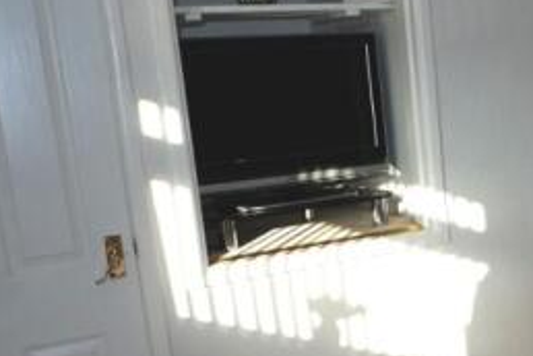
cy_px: 243
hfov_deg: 29.3
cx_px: 602
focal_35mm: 61
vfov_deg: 22.2
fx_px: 903
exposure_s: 1/150
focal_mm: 16
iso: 200
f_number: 7.1
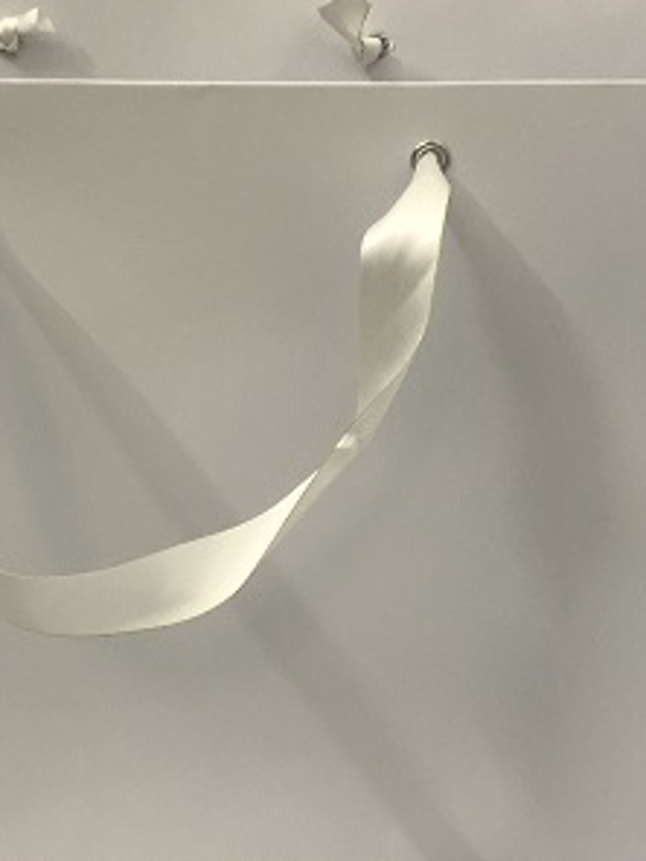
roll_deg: -2.3
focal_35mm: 63
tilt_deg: -27.3
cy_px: 524
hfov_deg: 23.1
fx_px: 1568
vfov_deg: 30.6
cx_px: 175
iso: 80
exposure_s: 1/17
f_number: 1.8
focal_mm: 3.99
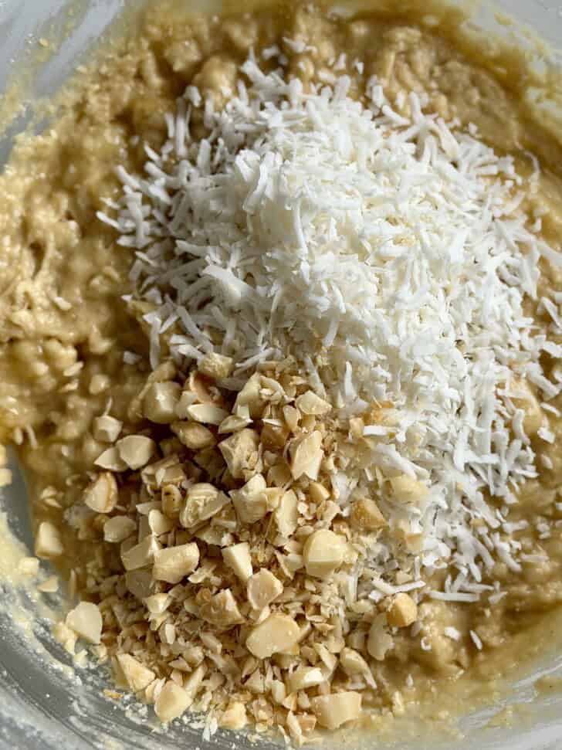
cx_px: 281
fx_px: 1039
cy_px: 375
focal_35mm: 48
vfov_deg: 39.7
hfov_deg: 30.3
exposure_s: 1/278
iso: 64
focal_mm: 6.8
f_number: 1.8
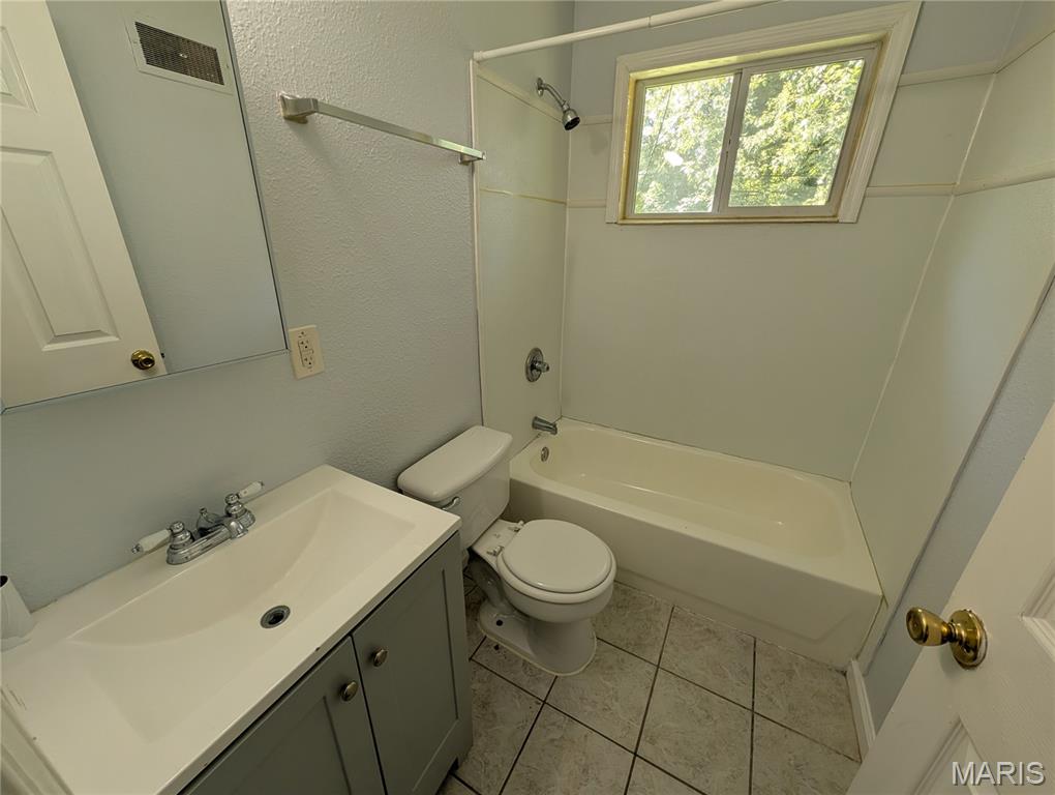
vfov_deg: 94.6
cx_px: 528
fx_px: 366
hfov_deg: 110.5
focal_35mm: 12
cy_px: 398
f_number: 1.7
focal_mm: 2.02
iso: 57
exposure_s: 1/142
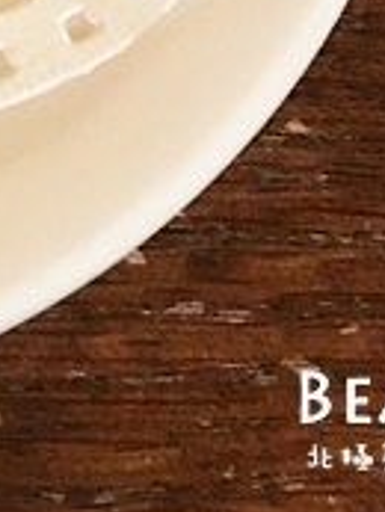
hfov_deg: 10.8
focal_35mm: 134
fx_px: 1985
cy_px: -660
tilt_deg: -52.9
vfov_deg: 12.2
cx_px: -130
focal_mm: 4.15
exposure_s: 1/15
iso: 400
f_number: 2.2
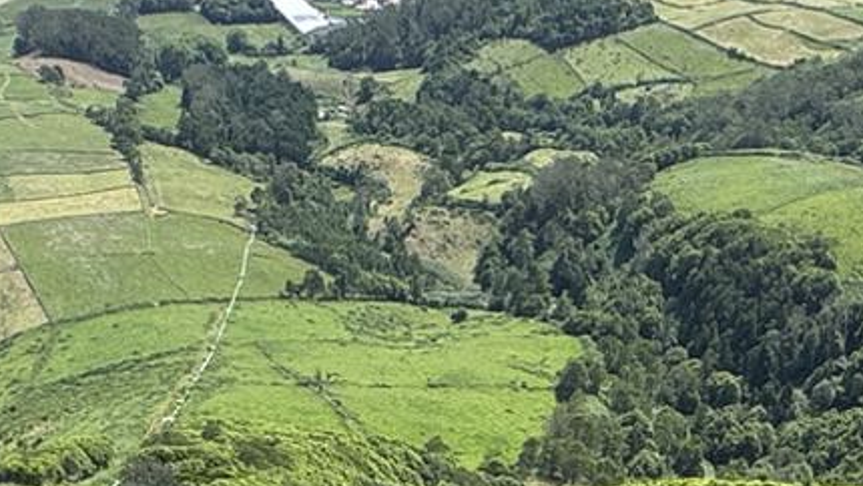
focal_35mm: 71
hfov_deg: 29.7
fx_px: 1625
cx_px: 379
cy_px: 912
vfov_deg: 14.6
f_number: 2.2
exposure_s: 1/727
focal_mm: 2.22
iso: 50
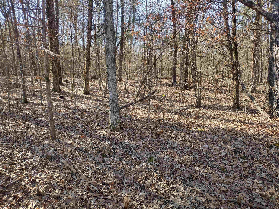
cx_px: 140
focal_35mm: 27
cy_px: 104
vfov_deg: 51.4
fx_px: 218
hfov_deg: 65.3
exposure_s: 1/324
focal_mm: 4.71
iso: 100
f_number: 1.7
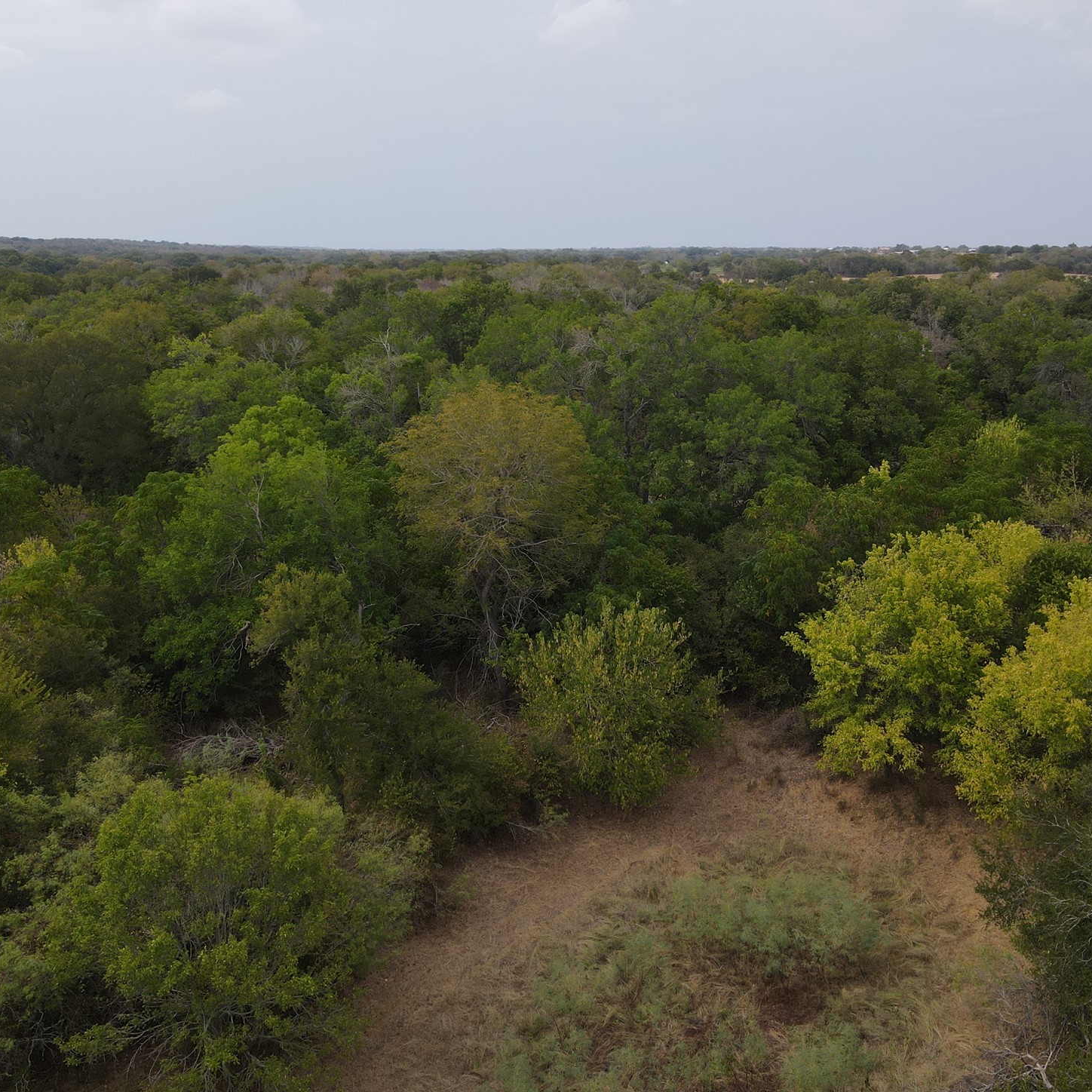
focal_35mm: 30
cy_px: 519
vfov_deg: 54.0
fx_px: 1071
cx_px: 661
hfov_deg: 53.6
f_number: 2.8
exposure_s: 1/640
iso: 100
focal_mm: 4.5
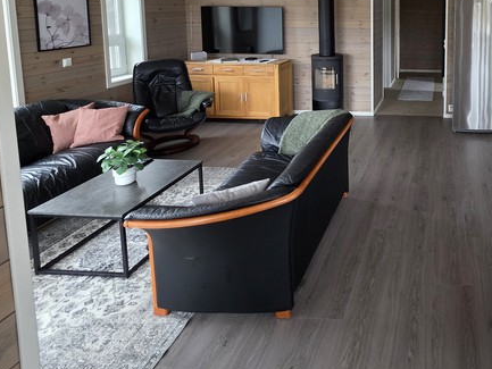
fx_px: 341
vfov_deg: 50.1
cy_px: 33
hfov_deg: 62.0
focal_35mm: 24
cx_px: 428
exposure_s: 1/100
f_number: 1.9
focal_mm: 2.2
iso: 250
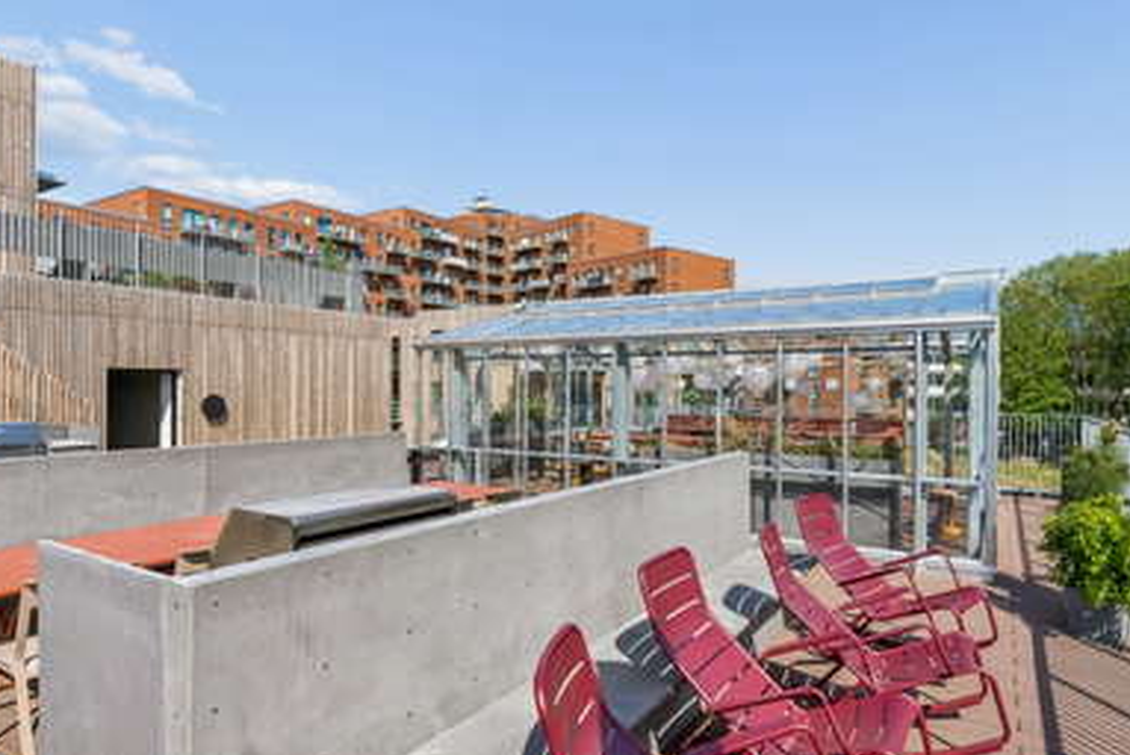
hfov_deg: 76.0
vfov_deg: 55.1
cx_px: 578
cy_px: 410
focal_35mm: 23
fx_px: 722
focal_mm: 14
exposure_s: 1/1000
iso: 200
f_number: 8
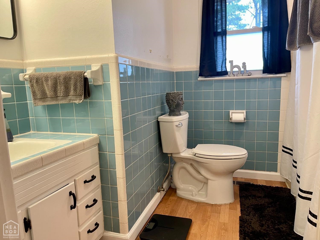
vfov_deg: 54.9
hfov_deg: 69.4
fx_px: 231
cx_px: 160
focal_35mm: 25
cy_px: 120
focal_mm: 5.1
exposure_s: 1/60
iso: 160
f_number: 1.6
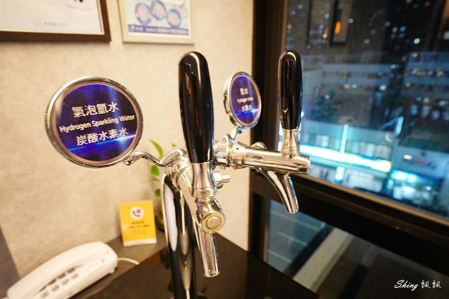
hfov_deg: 84.0
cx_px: 224
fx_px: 249
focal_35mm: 20
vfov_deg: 61.9
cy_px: 150
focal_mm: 20
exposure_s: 1/8
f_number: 5.6
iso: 1600
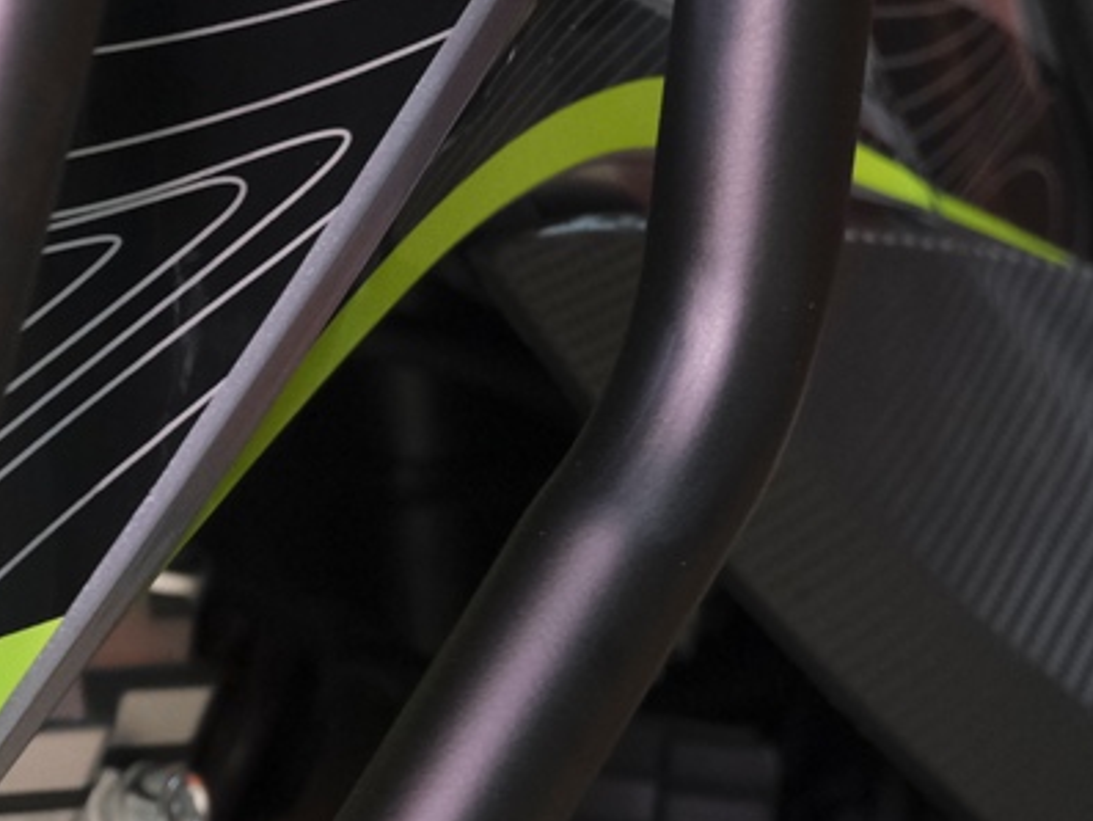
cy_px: 497
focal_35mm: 159
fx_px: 5022
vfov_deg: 9.3
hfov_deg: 11.6
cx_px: -768
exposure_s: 1/100
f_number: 4
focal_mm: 27.5
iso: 1600
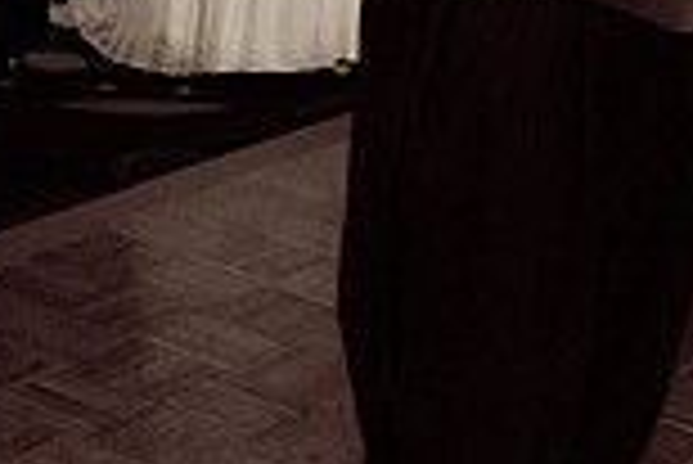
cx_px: 810
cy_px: -131
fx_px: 2832
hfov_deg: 13.6
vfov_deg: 9.2
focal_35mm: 147
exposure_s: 1/60
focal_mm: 26
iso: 640
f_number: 2.8
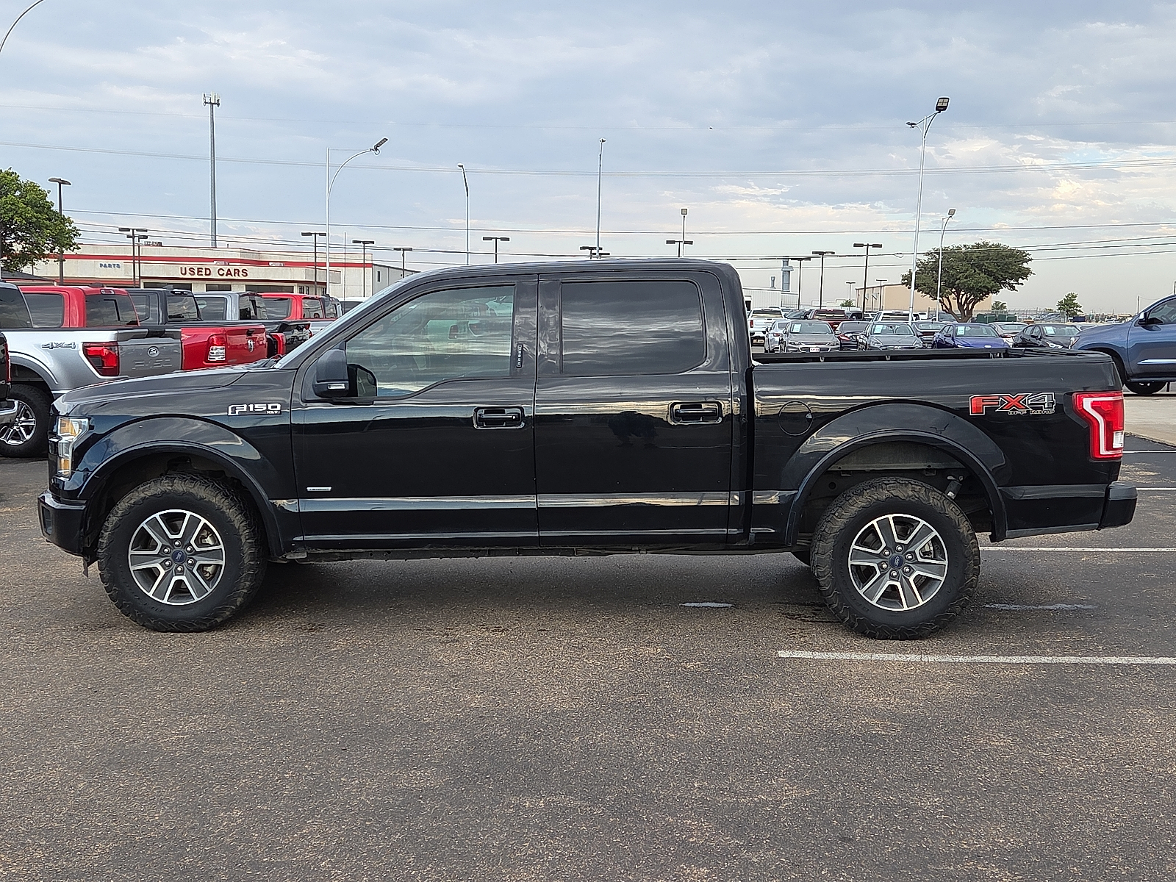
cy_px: 441
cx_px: 588
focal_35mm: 37
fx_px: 1257
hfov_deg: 50.1
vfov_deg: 38.7
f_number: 1.8
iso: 76
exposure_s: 1/1000
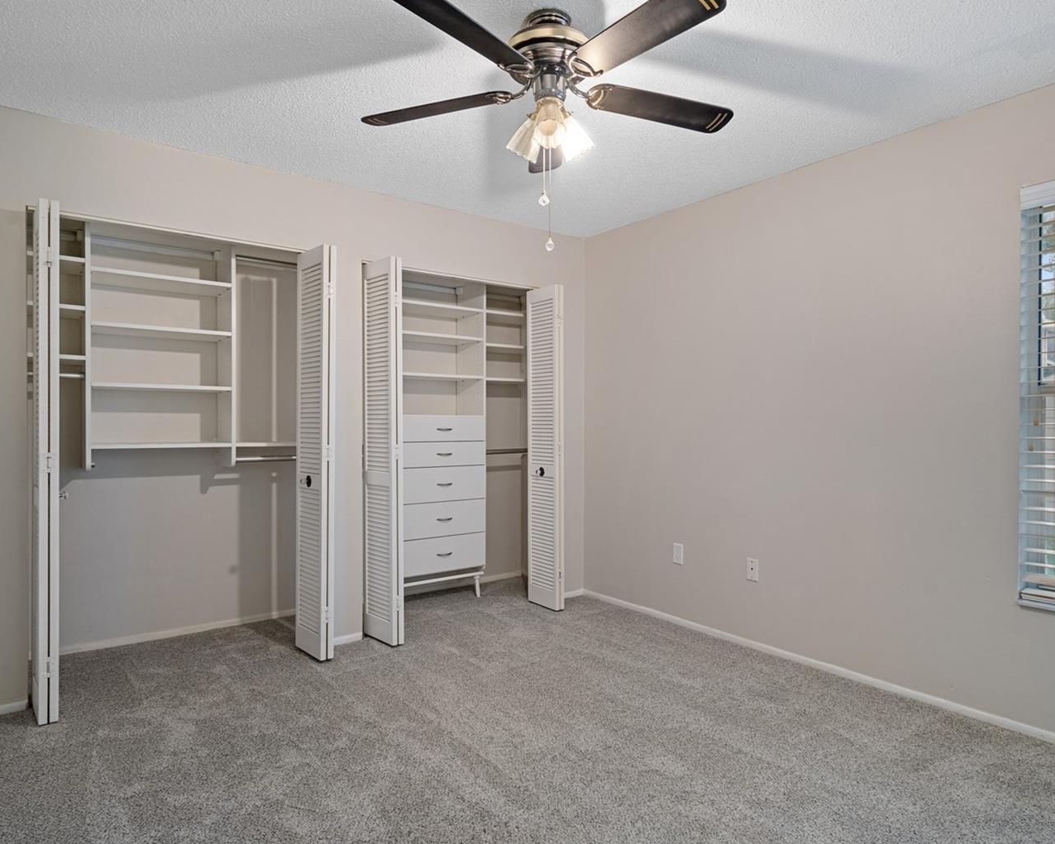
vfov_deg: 68.1
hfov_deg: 80.3
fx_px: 625
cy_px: 417
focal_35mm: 20
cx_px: 554
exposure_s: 1.6
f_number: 8
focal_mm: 17
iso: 320
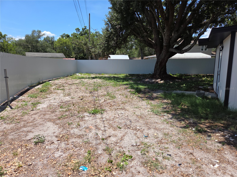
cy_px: 88
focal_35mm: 23
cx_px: 118
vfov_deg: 58.9
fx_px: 157
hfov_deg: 73.9
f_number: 1.8
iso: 25
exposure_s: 1/1300
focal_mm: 5.4
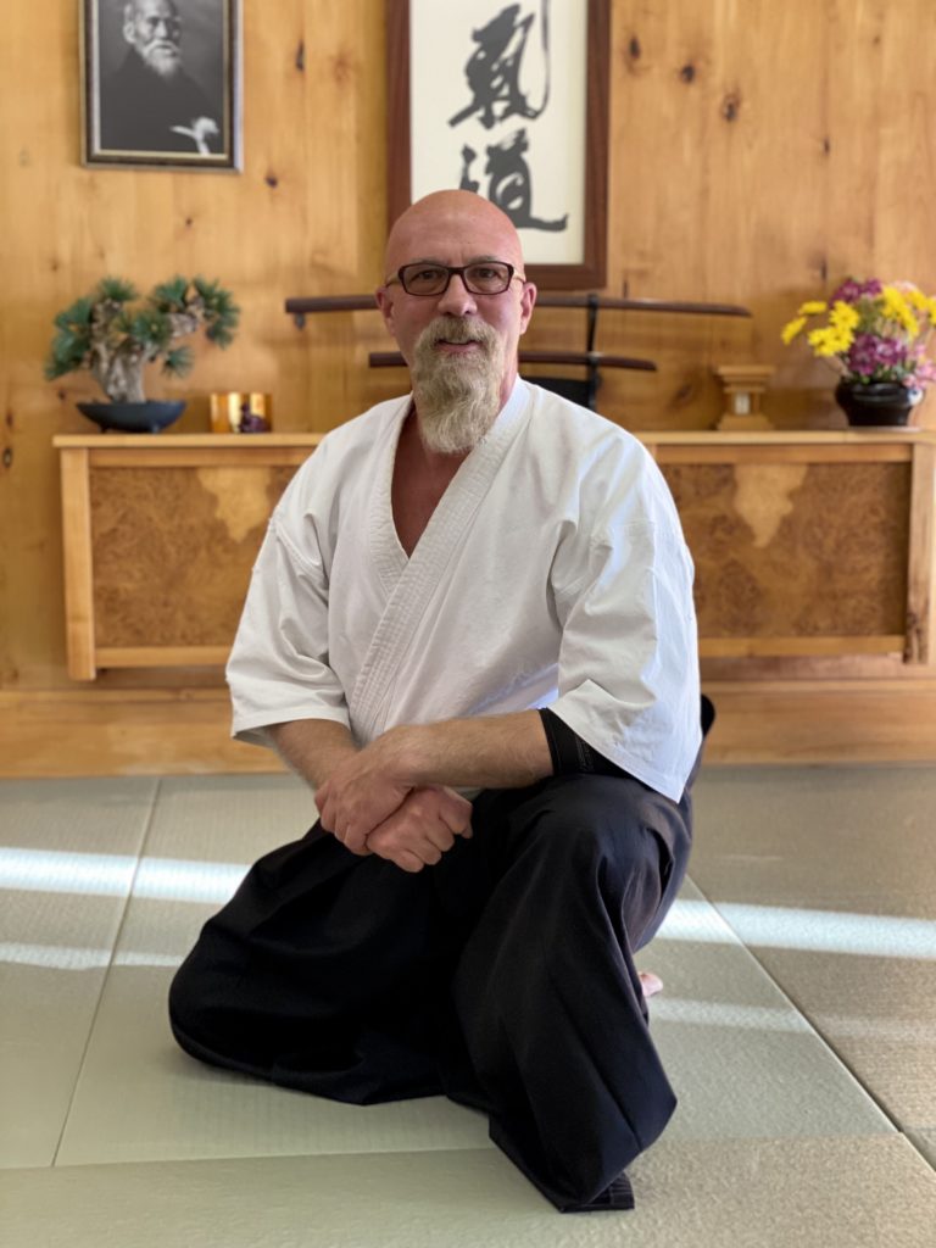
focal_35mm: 52
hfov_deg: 28.0
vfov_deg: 36.8
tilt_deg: -6.6
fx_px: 1875
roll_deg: +0.0
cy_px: 624
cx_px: 468
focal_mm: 6
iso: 200
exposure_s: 1/120
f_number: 2
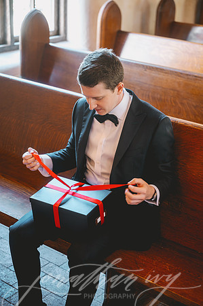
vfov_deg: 32.4
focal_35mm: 62
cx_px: 102
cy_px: 153
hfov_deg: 21.9
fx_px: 526
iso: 250
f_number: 2.8
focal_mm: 62
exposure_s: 1/30
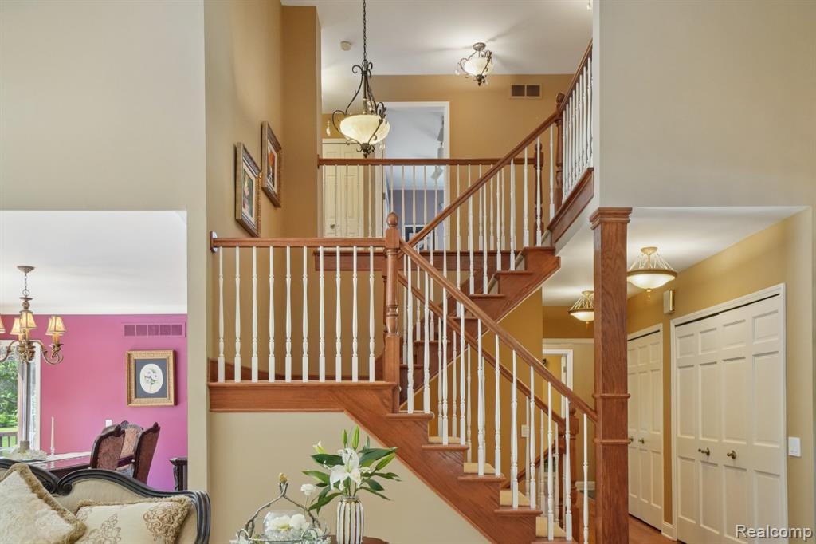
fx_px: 612
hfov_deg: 67.4
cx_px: 408
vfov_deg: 47.9
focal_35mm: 27
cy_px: 272
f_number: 8
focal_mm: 18
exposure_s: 1/30
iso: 1250
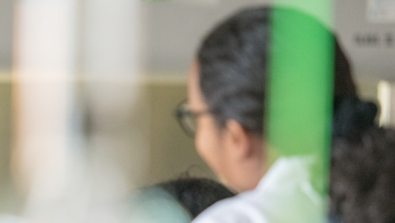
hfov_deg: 5.4
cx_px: 65
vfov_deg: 3.1
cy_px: 216
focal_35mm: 397
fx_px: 4159
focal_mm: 170
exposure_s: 1/400
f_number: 2.8
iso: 3200
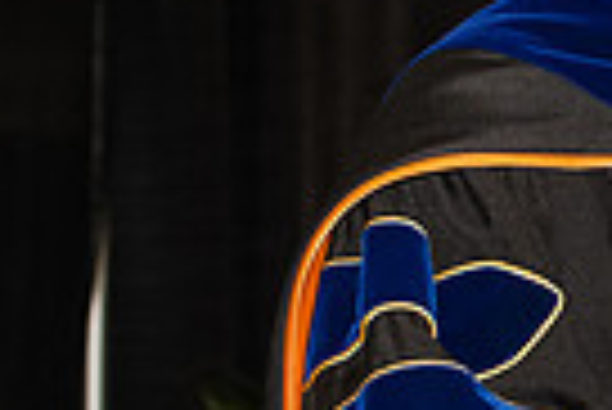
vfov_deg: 4.6
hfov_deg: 6.7
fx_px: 5088
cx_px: 1102
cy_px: 336
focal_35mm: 299
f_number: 5.6
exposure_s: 1/200
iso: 1000
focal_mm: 70
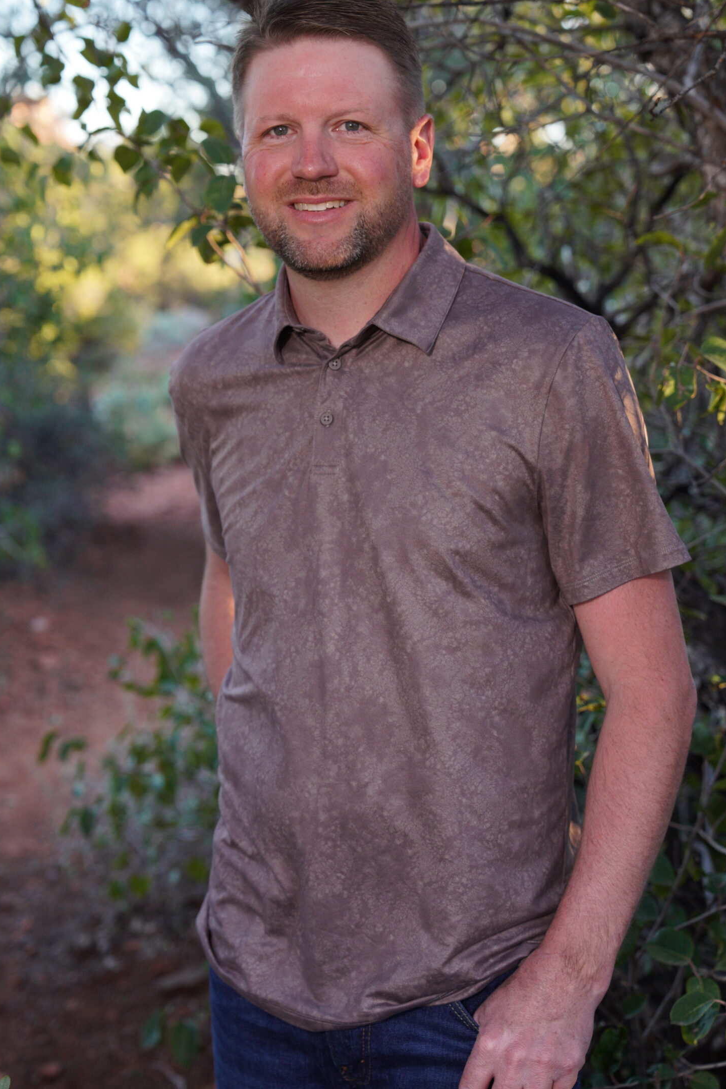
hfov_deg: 19.4
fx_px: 2117
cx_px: 311
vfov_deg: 28.8
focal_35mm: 70
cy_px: 455
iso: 640
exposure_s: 1/250
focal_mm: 59
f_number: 4
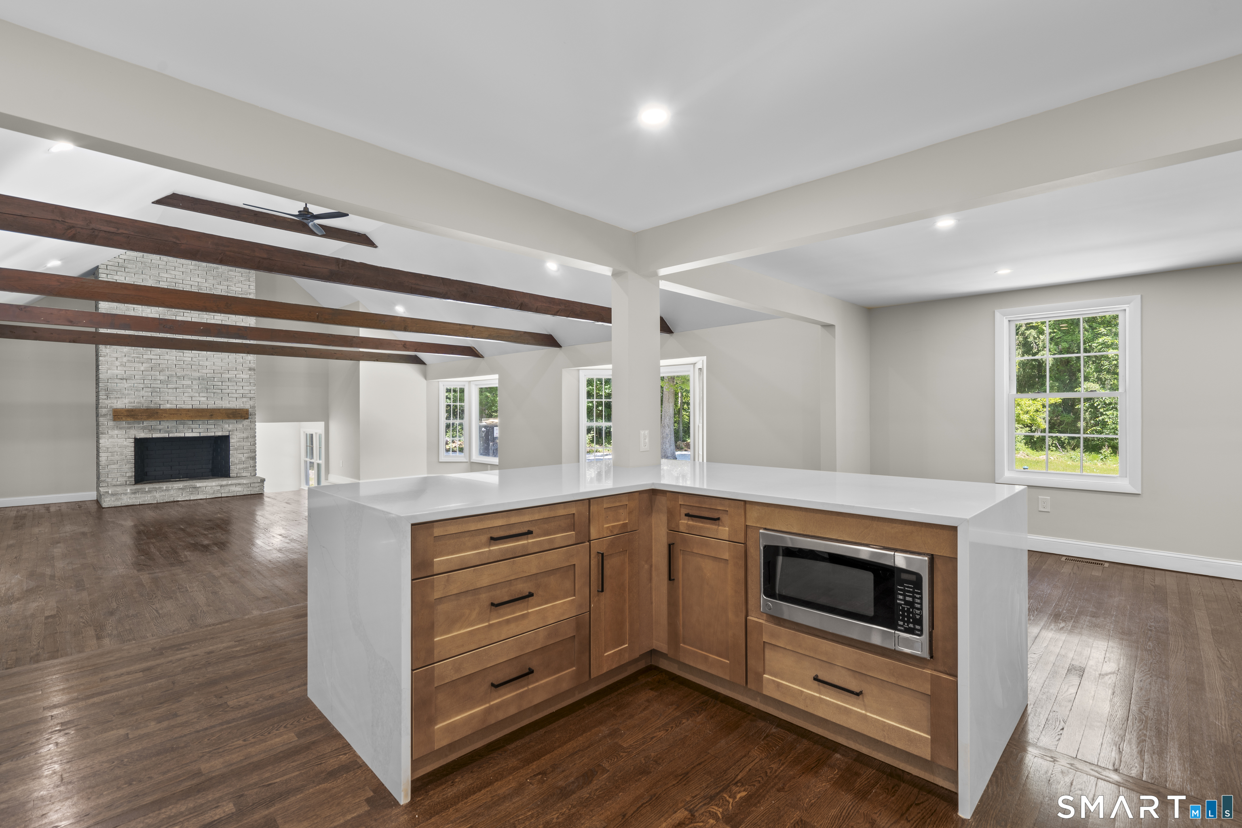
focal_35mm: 16
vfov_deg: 73.7
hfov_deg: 96.7
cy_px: 414
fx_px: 552
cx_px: 621
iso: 200
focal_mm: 16
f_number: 9
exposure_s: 1.3
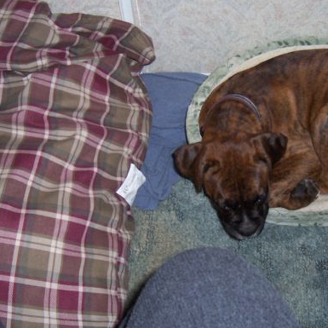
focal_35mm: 50
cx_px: 199
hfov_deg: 33.9
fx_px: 536
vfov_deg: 34.0
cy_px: 146
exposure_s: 1/60
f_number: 2.7
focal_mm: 5.6
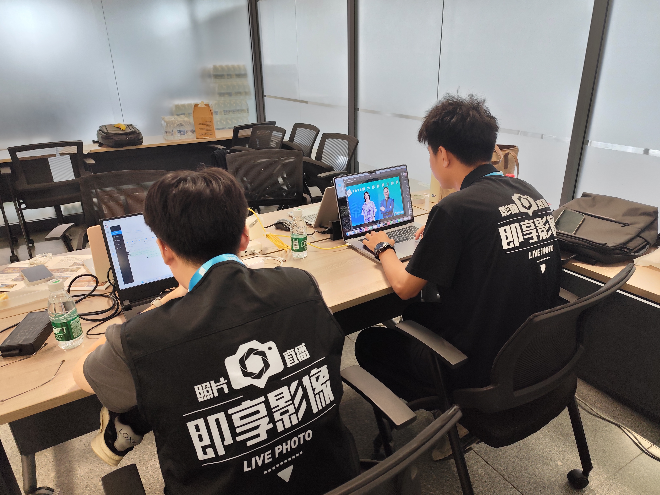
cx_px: 330
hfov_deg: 73.9
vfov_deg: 58.9
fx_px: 439
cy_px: 248
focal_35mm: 23
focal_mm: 6.14
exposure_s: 1/50
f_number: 1.65
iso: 250
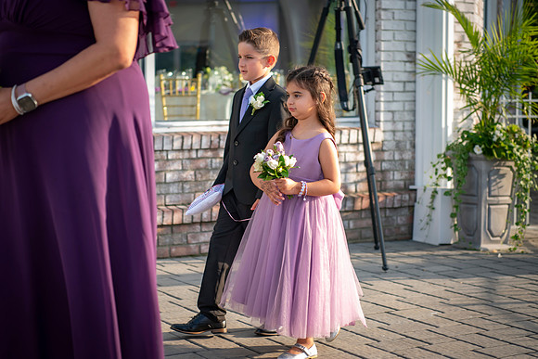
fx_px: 1125
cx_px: 267
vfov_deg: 18.1
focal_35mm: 75
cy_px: 178
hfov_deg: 26.9
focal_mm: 70
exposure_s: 1/200
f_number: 2.8
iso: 50
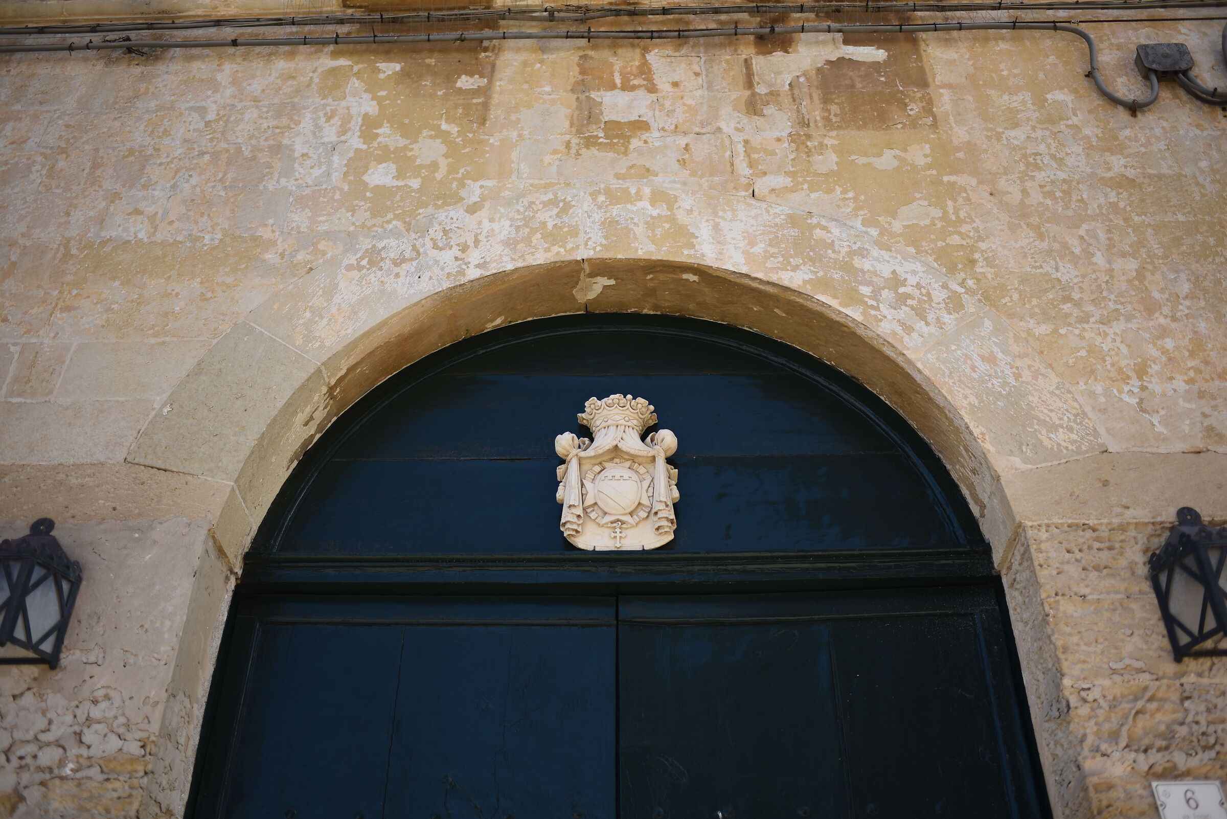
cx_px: 614
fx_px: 1193
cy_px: 410
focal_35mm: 35
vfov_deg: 37.9
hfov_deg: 54.4
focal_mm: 35
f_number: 1.4
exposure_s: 1/4000
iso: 125
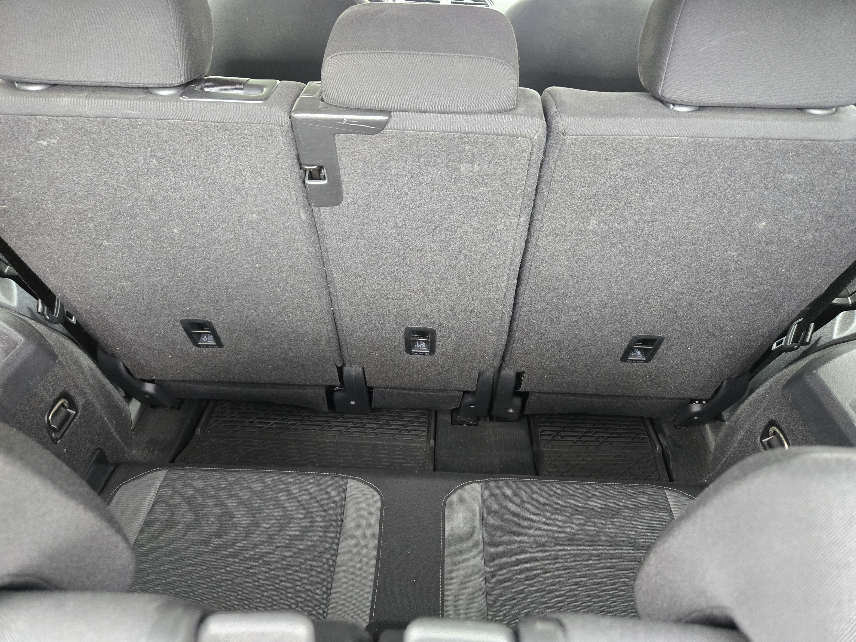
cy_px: 321
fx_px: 569
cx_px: 428
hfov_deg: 73.9
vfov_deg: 58.9
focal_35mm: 23
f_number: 1.8
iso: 500
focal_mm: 5.4
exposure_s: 1/60
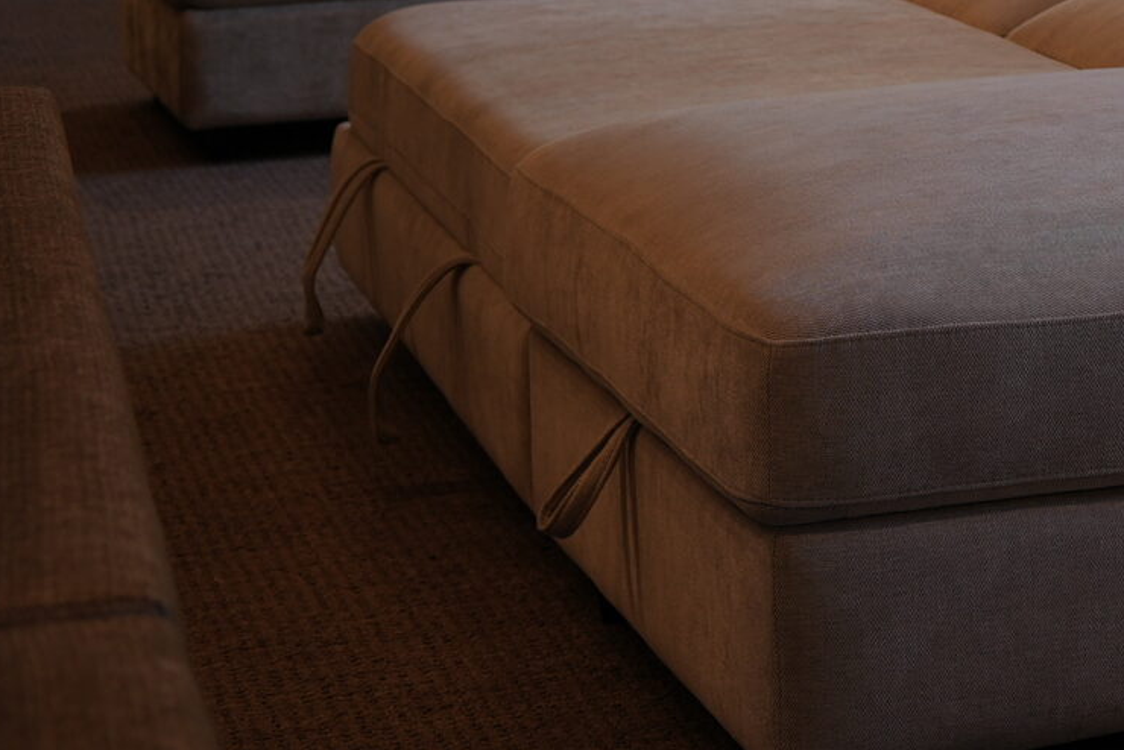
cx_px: 1782
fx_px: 3779
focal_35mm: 121
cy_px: -538
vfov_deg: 10.7
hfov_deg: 15.4
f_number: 4.5
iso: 100
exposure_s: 1/100
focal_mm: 35
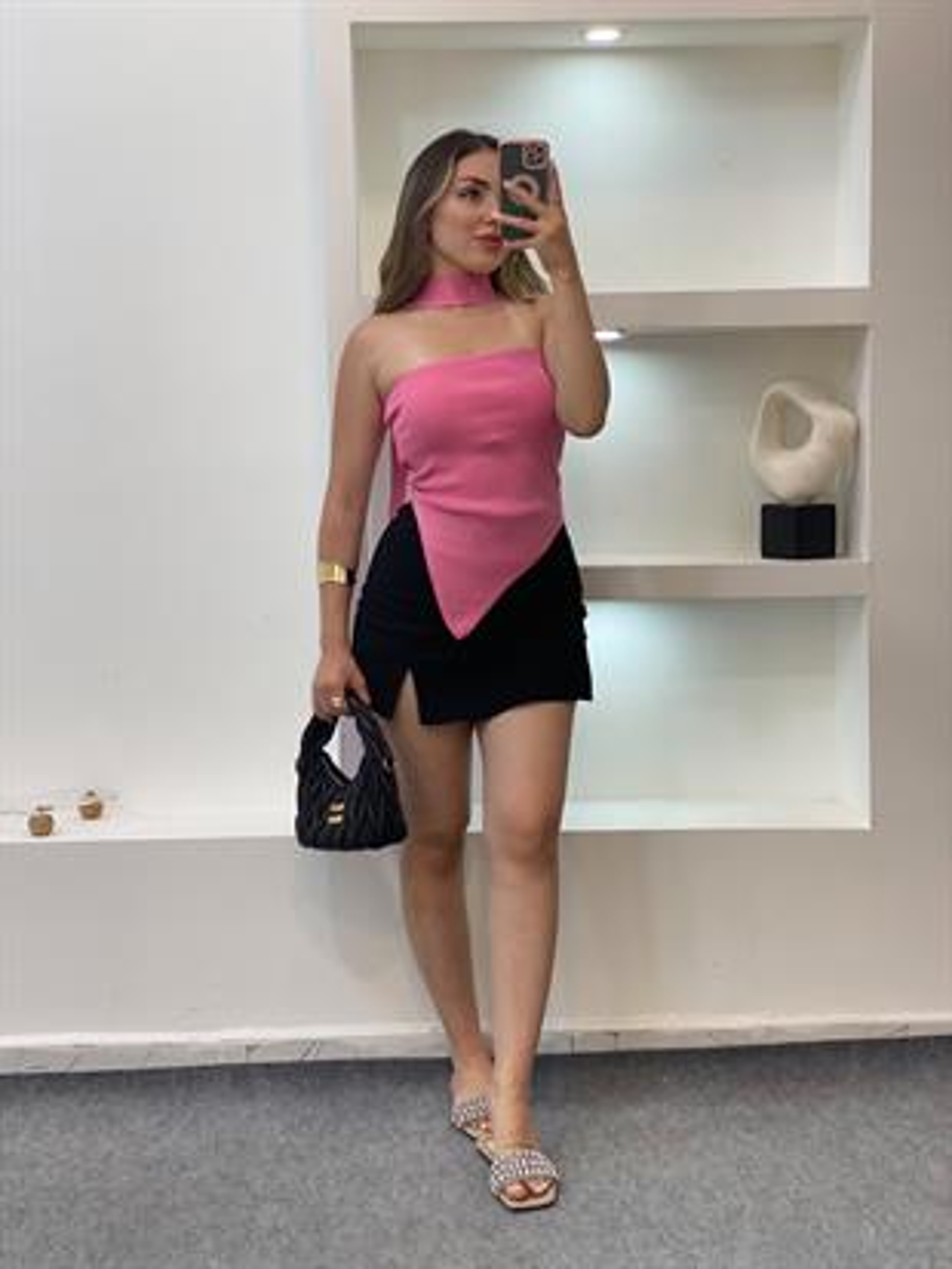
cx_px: 476
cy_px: 634
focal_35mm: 52
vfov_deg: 36.8
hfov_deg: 28.0
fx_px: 1906
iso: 80
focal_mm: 6
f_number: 2
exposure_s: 1/100
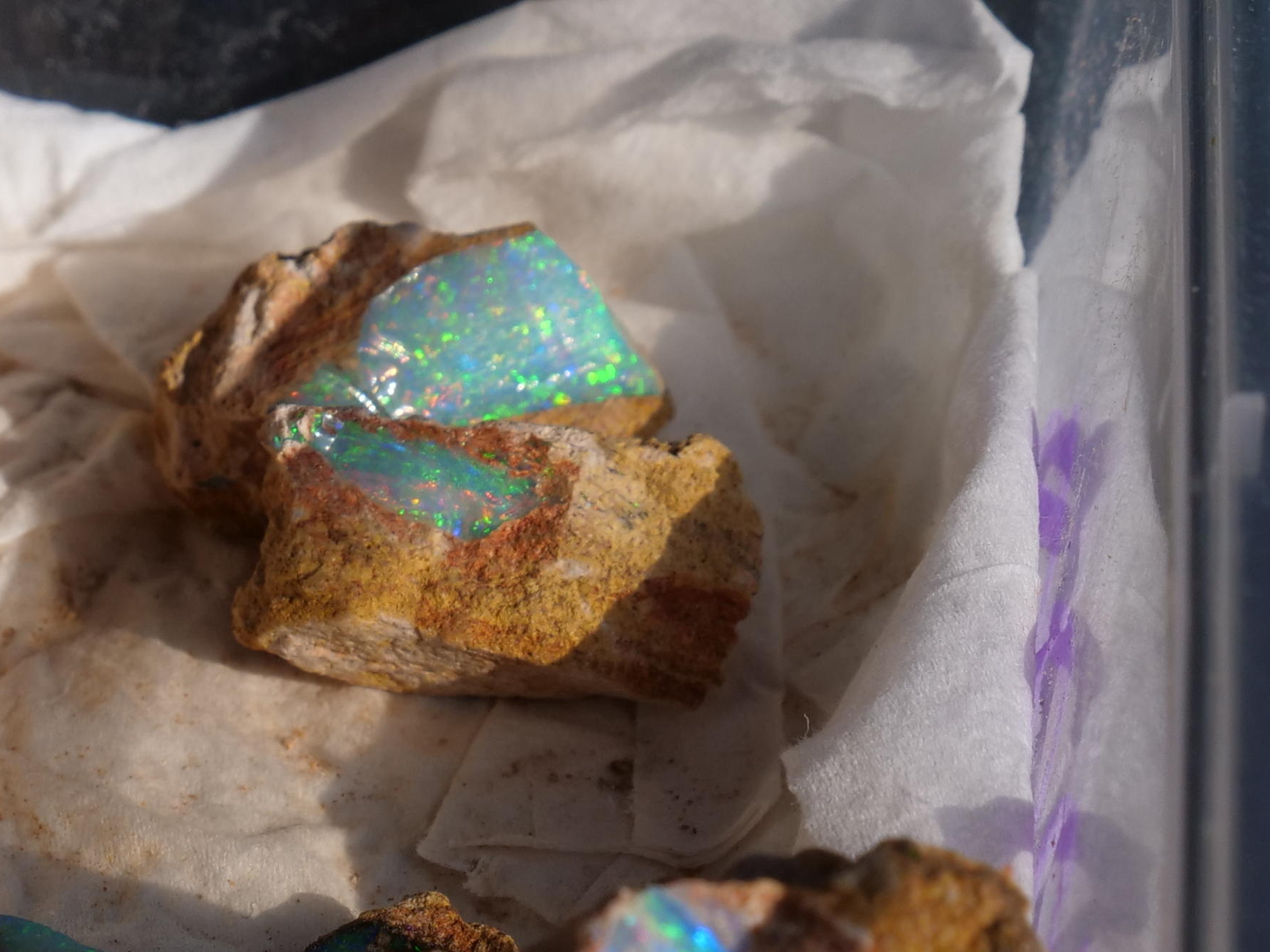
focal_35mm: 181
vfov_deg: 8.2
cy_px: 640
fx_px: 6641
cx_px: 34
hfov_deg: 10.8
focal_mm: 32
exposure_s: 1/1300
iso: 200
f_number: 8
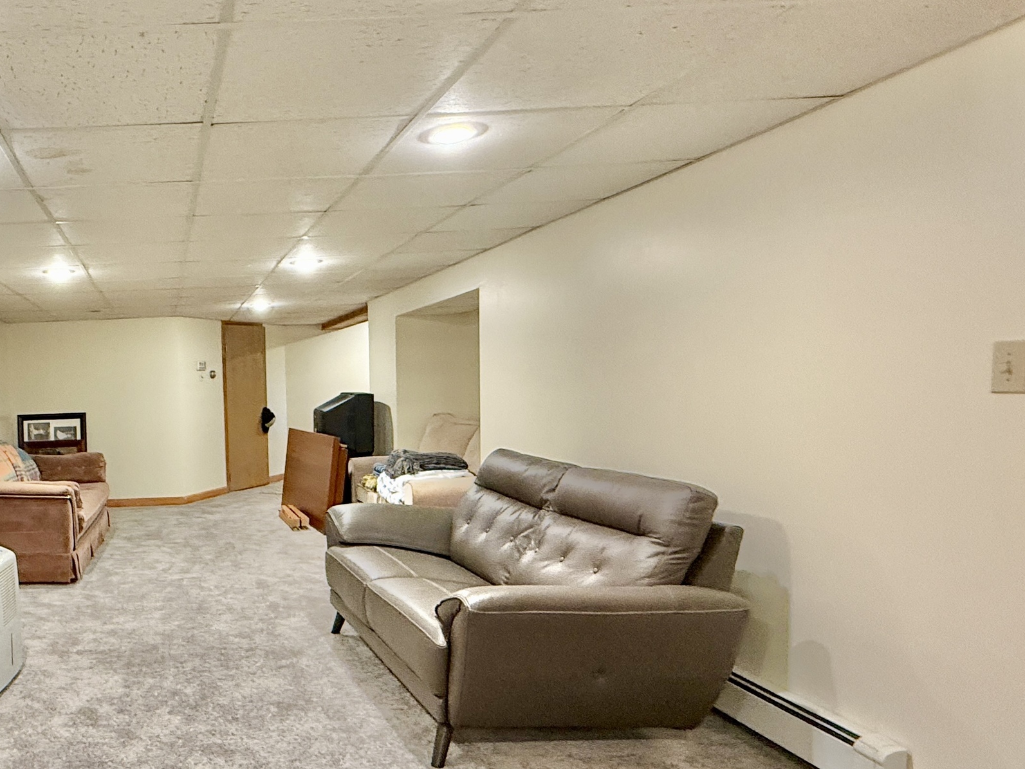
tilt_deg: -2.4
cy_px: 449
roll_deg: +2.3
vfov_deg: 51.1
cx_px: 158
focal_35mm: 27
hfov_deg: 58.5
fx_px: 800
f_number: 2.2
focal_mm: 2.22
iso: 250
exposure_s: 1/60
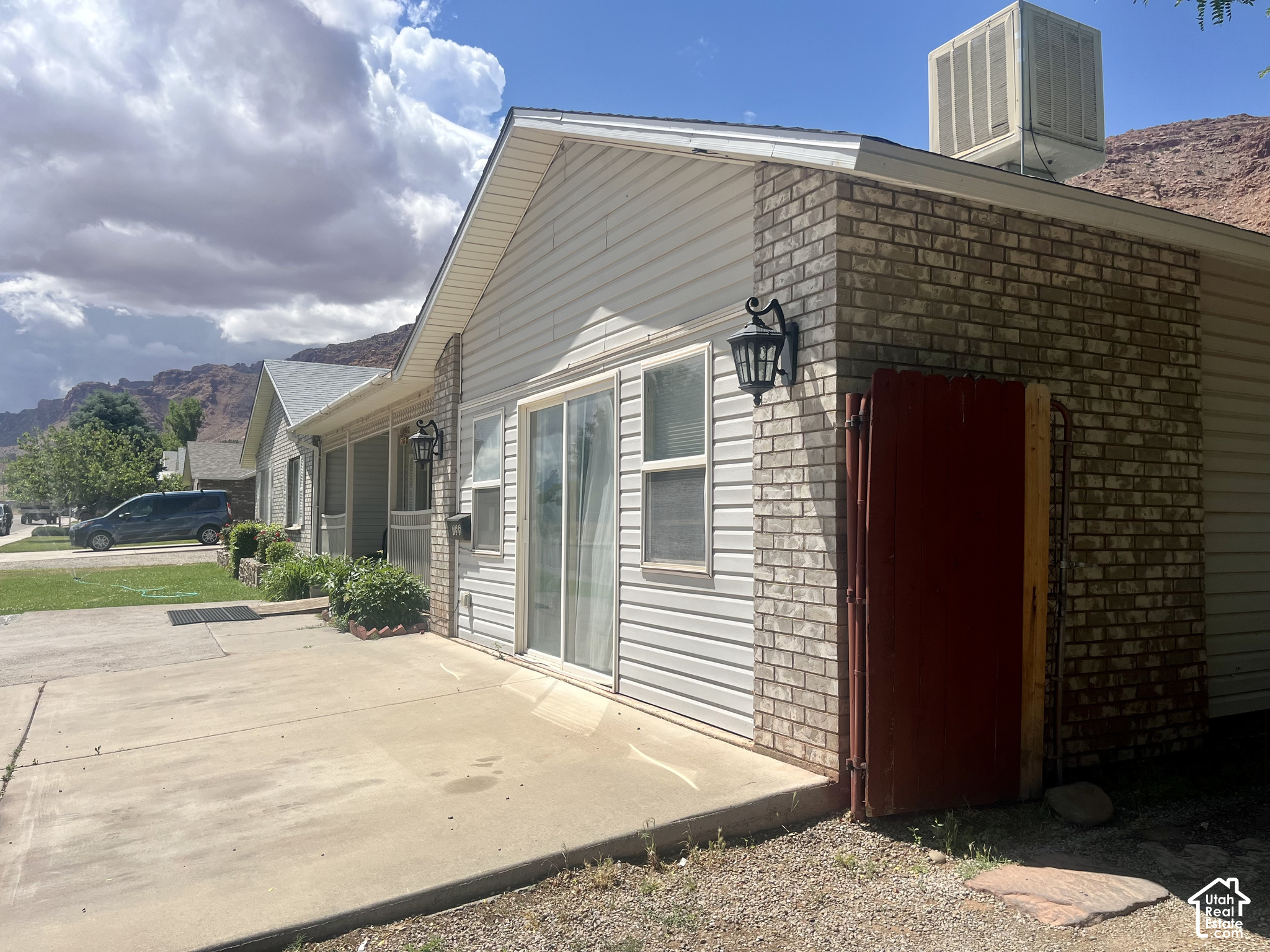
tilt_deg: +2.0
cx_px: 635
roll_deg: -0.4
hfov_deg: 67.3
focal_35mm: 26
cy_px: 476
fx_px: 954
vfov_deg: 53.1
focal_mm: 5.1
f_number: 1.6
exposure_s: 1/5319
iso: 50
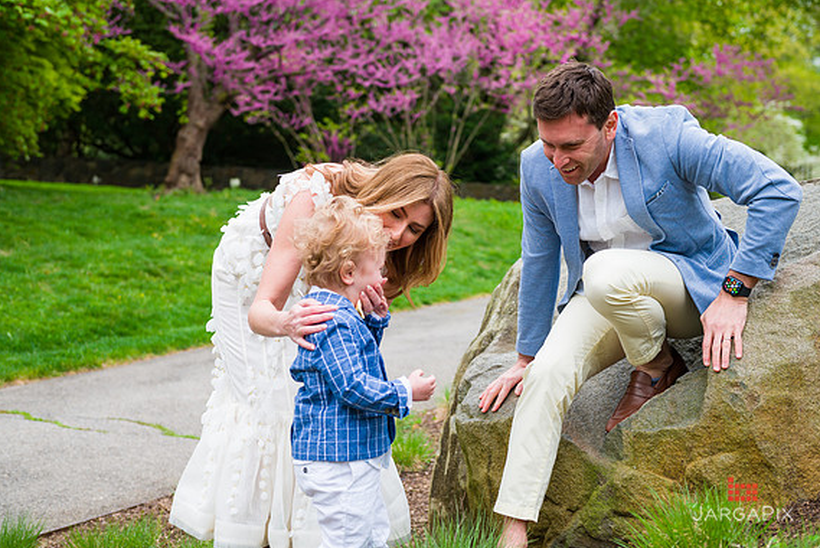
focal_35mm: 56
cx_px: 412
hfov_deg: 35.6
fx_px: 1276
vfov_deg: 24.2
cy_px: 274
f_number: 4.5
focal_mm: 55
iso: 200
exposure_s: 1/400
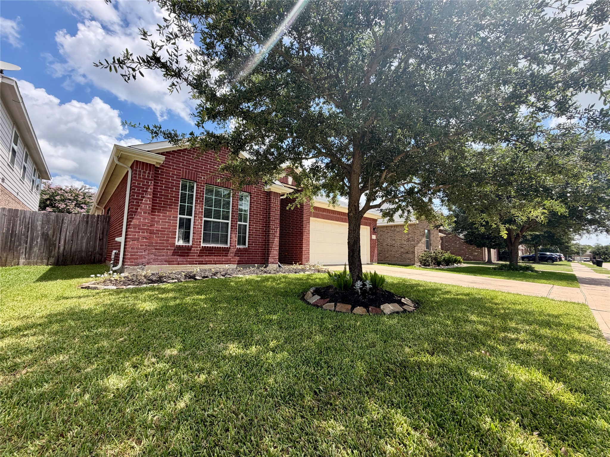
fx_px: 247
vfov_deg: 85.7
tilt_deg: +5.2
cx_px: 305
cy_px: 228
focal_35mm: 14
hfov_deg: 102.1
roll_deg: -1.6
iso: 40
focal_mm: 2.22
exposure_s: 1/686
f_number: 2.2
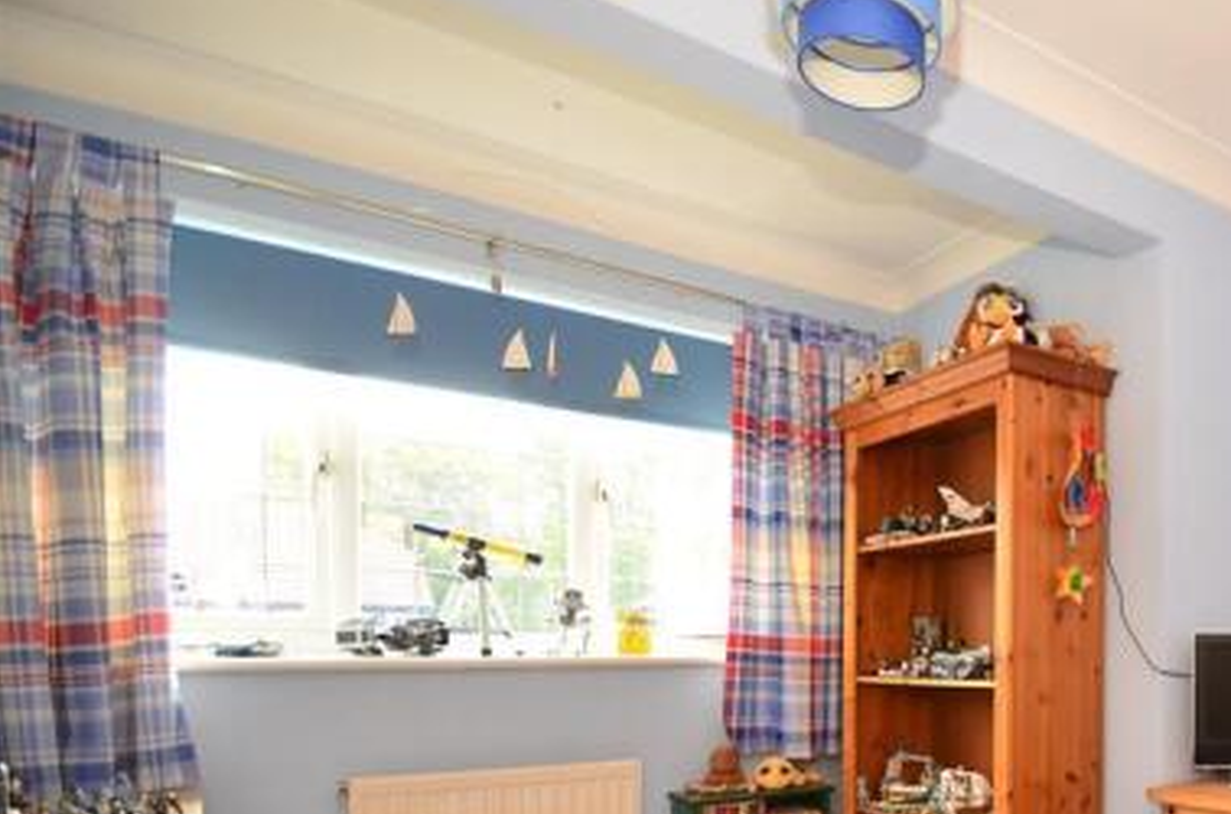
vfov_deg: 47.0
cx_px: 1065
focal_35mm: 26
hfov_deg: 60.8
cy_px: 635
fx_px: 887
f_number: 5
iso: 200
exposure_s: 1/15
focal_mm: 10
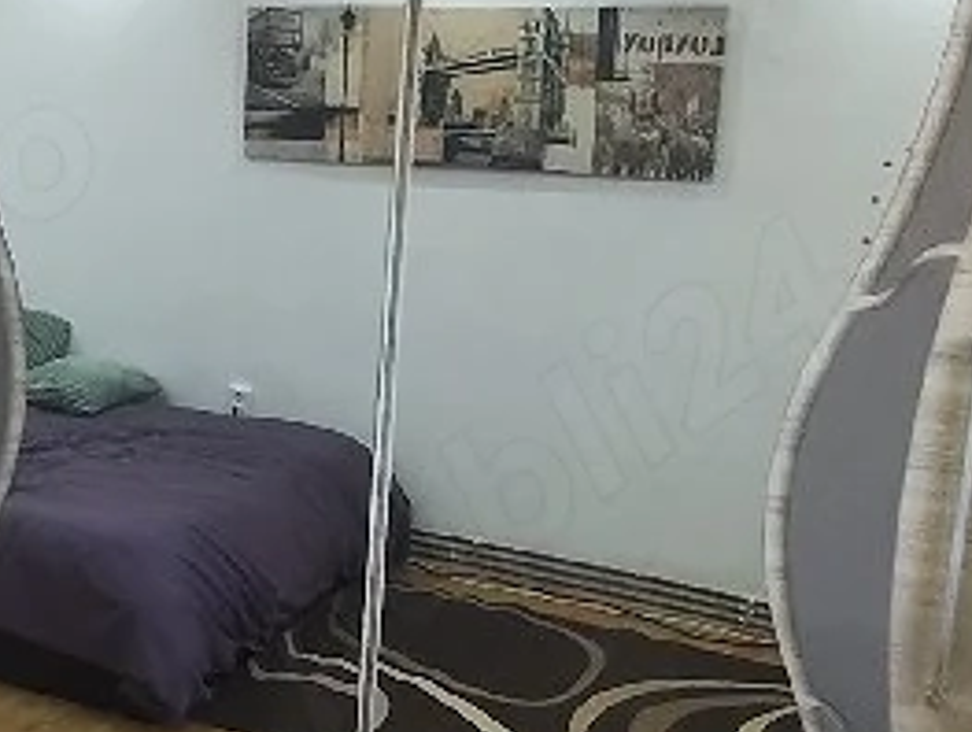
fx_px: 1603
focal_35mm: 57
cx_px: -59
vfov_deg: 25.7
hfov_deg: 30.6
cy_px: 431
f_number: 2.2
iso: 160
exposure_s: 1/101
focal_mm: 1.65
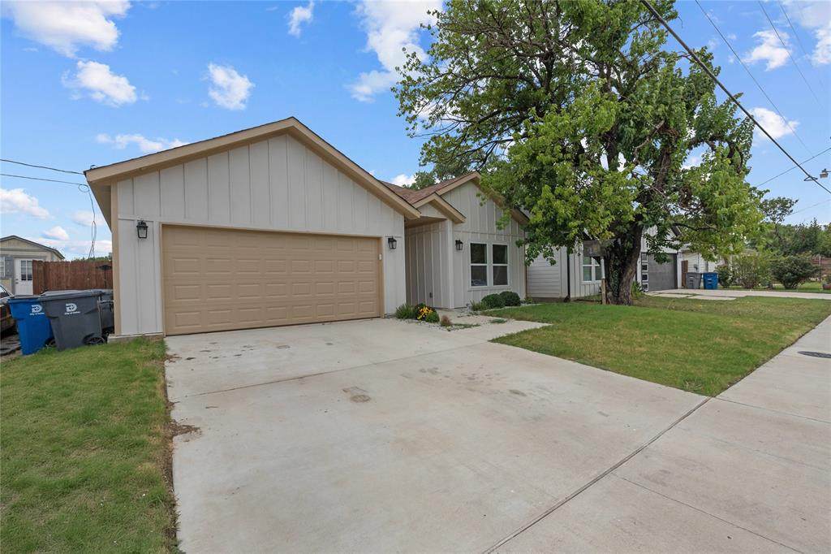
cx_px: 416
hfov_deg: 95.0
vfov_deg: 72.0
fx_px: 381
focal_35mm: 16
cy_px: 277
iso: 1000
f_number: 10
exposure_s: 1/8000
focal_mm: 16.5
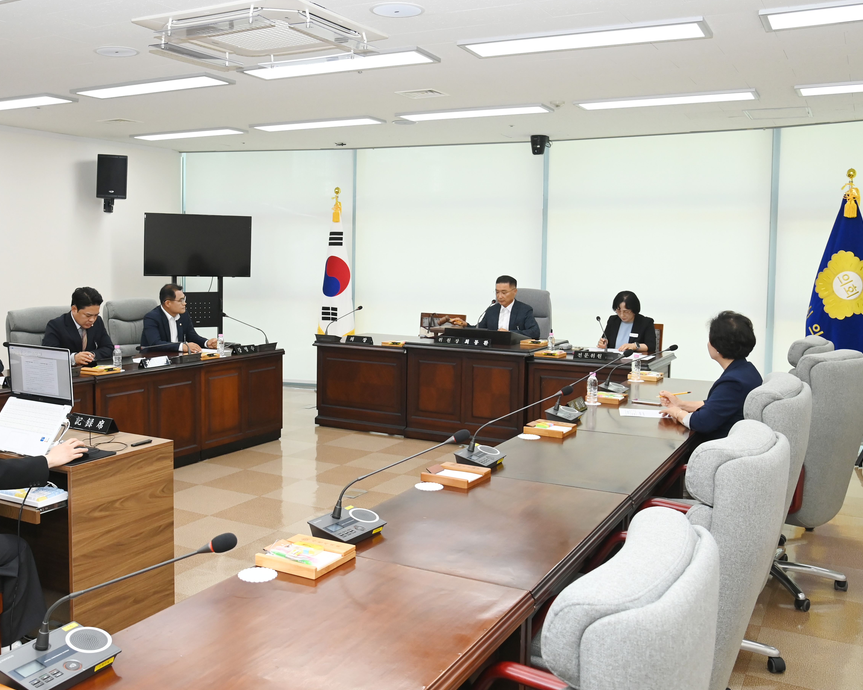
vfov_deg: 47.1
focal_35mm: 31
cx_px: 341
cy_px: 341
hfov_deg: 56.7
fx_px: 792
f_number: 6.3
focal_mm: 27
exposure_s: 1/250
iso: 2500
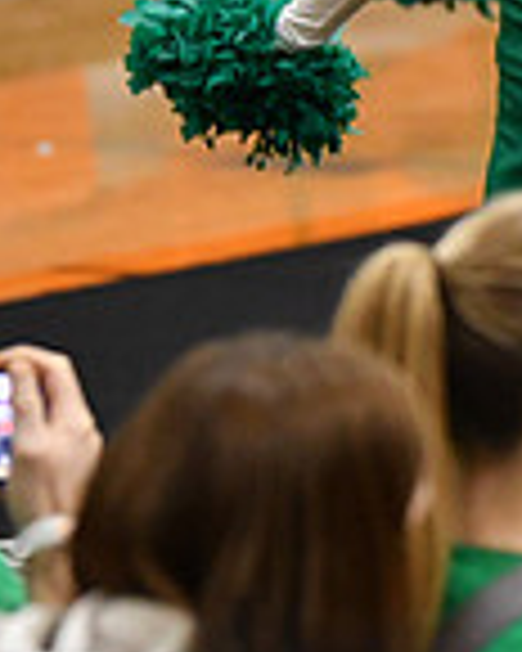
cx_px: 1264
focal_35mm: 689
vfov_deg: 2.8
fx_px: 13306
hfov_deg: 2.2
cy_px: 106
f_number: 2.8
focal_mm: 122
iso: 4000
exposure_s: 1/800
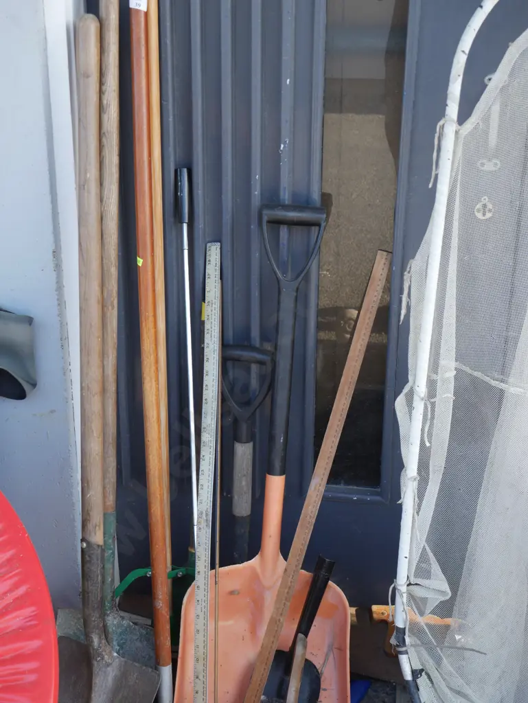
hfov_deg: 29.1
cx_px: 264
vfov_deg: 38.2
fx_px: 1016
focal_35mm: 50
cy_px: 352
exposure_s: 1/60
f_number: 5.3
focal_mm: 25
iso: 200
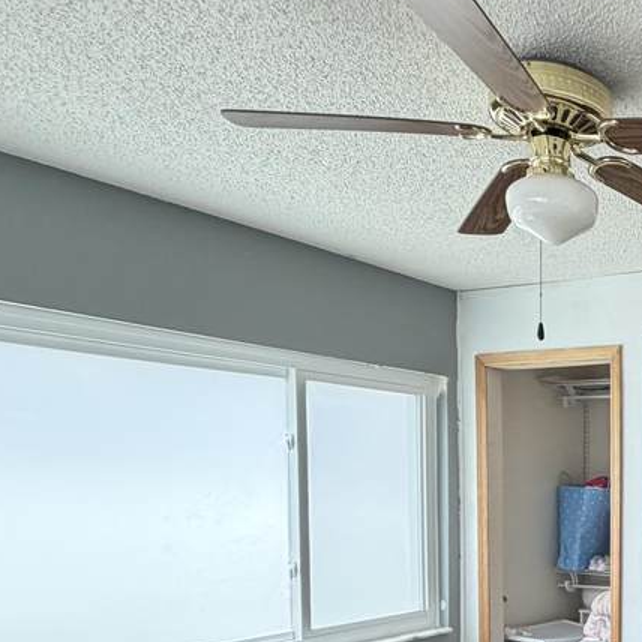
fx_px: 776
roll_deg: -1.1
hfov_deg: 35.7
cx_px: 760
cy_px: 528
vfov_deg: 42.6
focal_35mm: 37
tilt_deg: -2.4
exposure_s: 1/66
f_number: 2.2
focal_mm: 2.22
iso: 320
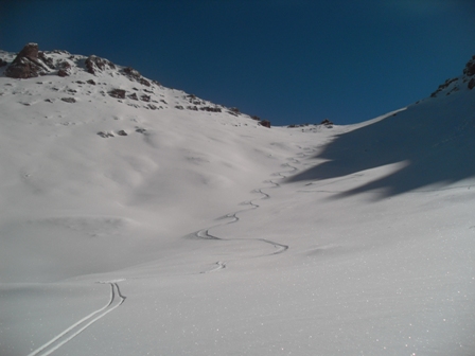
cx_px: 238
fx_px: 480
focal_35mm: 35
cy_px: 178
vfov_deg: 40.7
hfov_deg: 52.6
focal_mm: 6.3
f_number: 2.8
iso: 80
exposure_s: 1/125
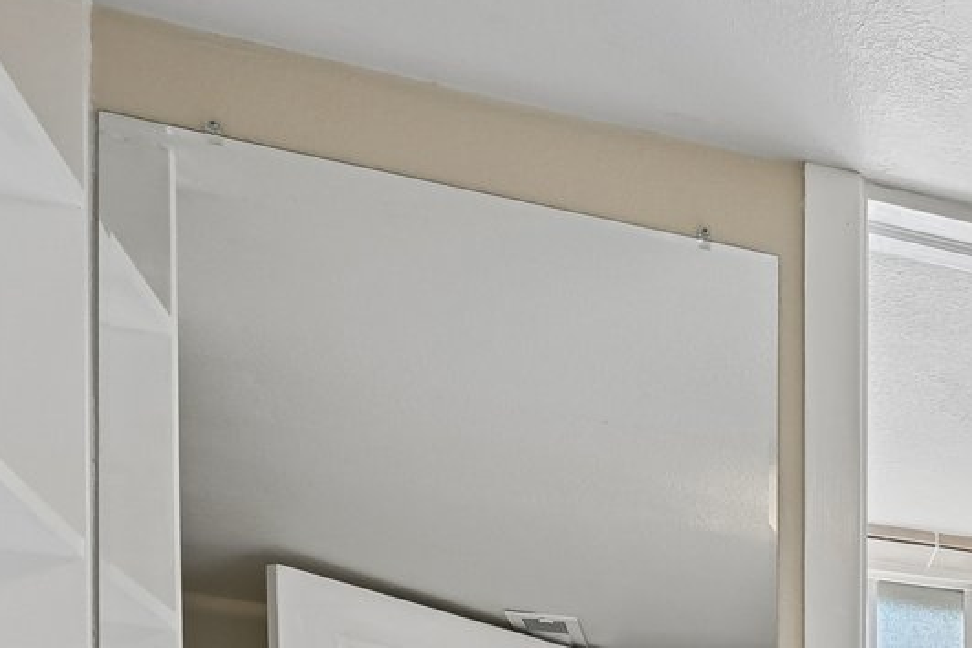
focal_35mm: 54
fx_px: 1458
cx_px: 1311
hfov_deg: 28.9
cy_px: 1048
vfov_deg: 20.4
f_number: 8
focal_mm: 14
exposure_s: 1/15
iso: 72
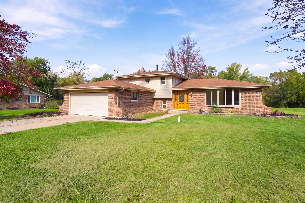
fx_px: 152
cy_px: 102
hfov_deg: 90.0
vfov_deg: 67.4
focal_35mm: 18
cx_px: 152
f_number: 5
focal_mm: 18
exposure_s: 1/800
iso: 100
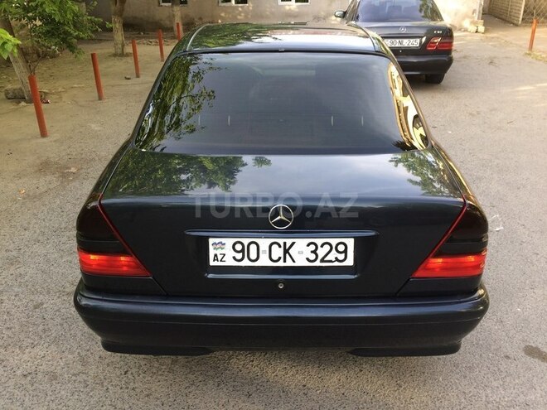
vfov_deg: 48.2
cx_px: 274
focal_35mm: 29
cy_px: 205
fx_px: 458
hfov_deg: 61.7
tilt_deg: -23.3
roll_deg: -0.3
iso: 40
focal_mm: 4.15
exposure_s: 1/100
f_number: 2.2
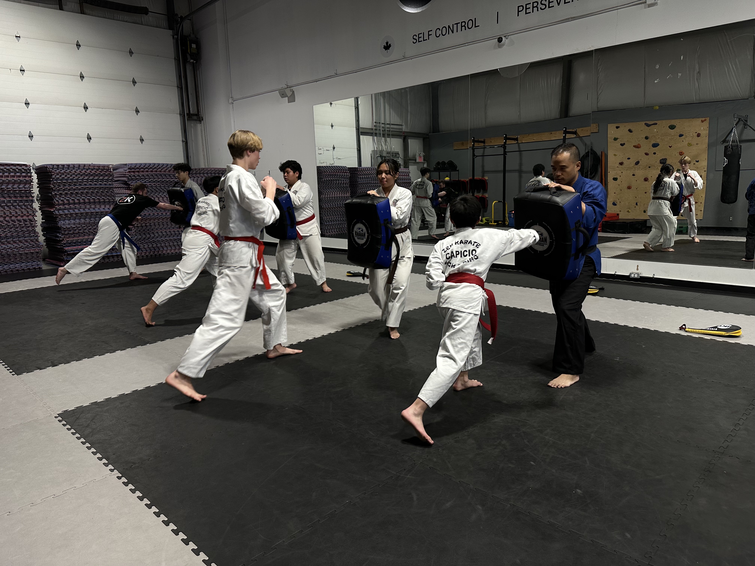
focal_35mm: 24
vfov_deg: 56.8
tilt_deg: -10.7
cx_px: 378
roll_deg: +1.9
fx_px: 523
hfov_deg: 71.6
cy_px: 283
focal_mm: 6.86
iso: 160
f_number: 1.78
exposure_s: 1/120
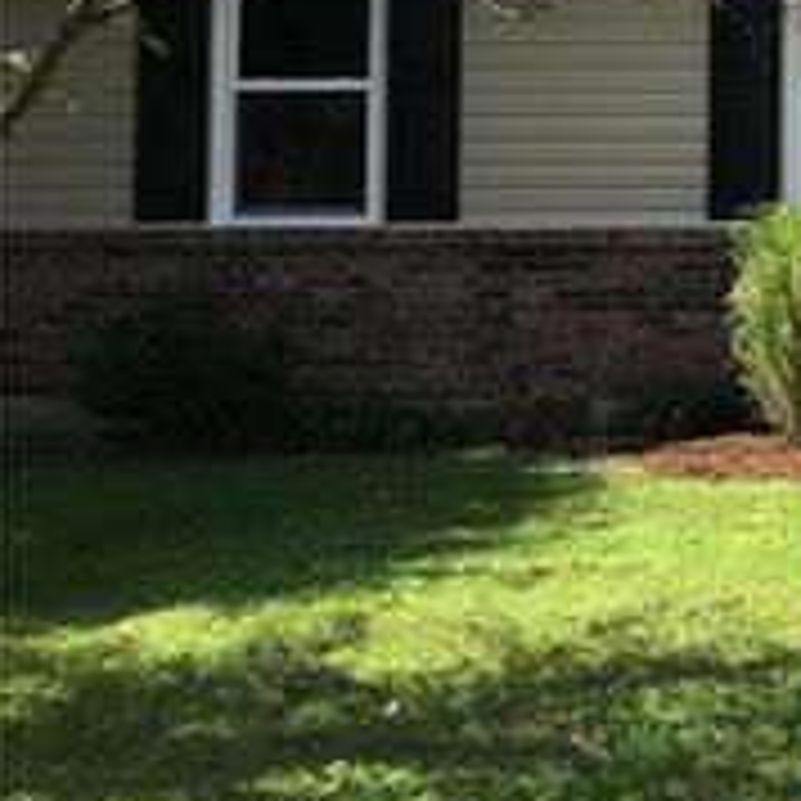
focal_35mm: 92
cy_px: 148
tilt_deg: +2.1
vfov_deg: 18.7
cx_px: 1436
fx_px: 2409
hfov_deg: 16.0
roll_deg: +0.0
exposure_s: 1/927
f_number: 2.2
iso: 25
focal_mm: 4.15
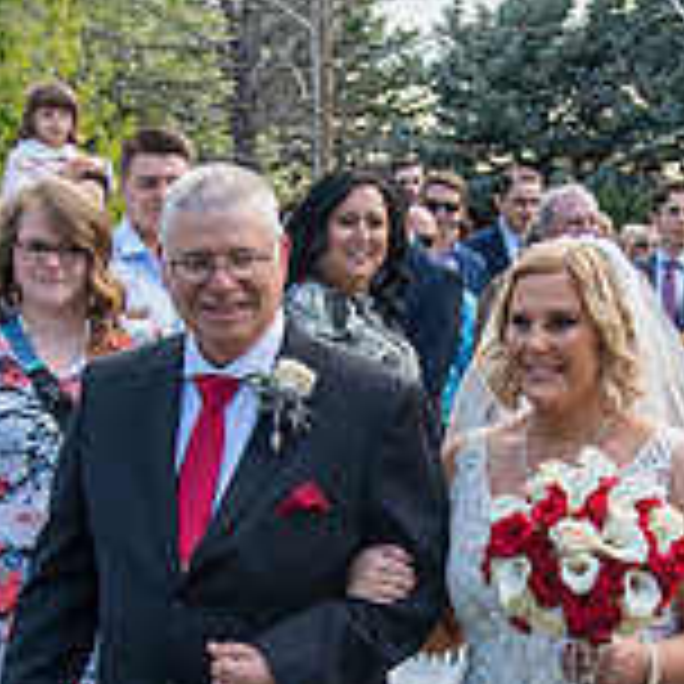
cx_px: 428
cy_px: 506
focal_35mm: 97
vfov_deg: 17.8
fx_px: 2168
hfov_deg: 17.9
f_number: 4
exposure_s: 1/400
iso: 400
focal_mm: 30
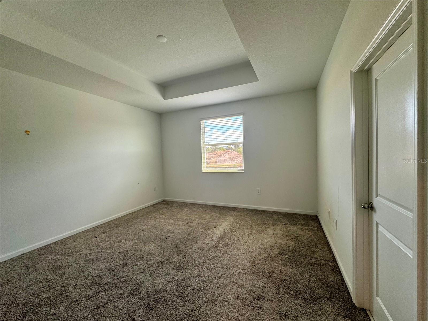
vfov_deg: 85.7
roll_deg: +1.9
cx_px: 214
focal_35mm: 14
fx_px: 173
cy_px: 160
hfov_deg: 102.1
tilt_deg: -2.9
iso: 100
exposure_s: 1/120
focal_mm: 2.22
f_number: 2.2
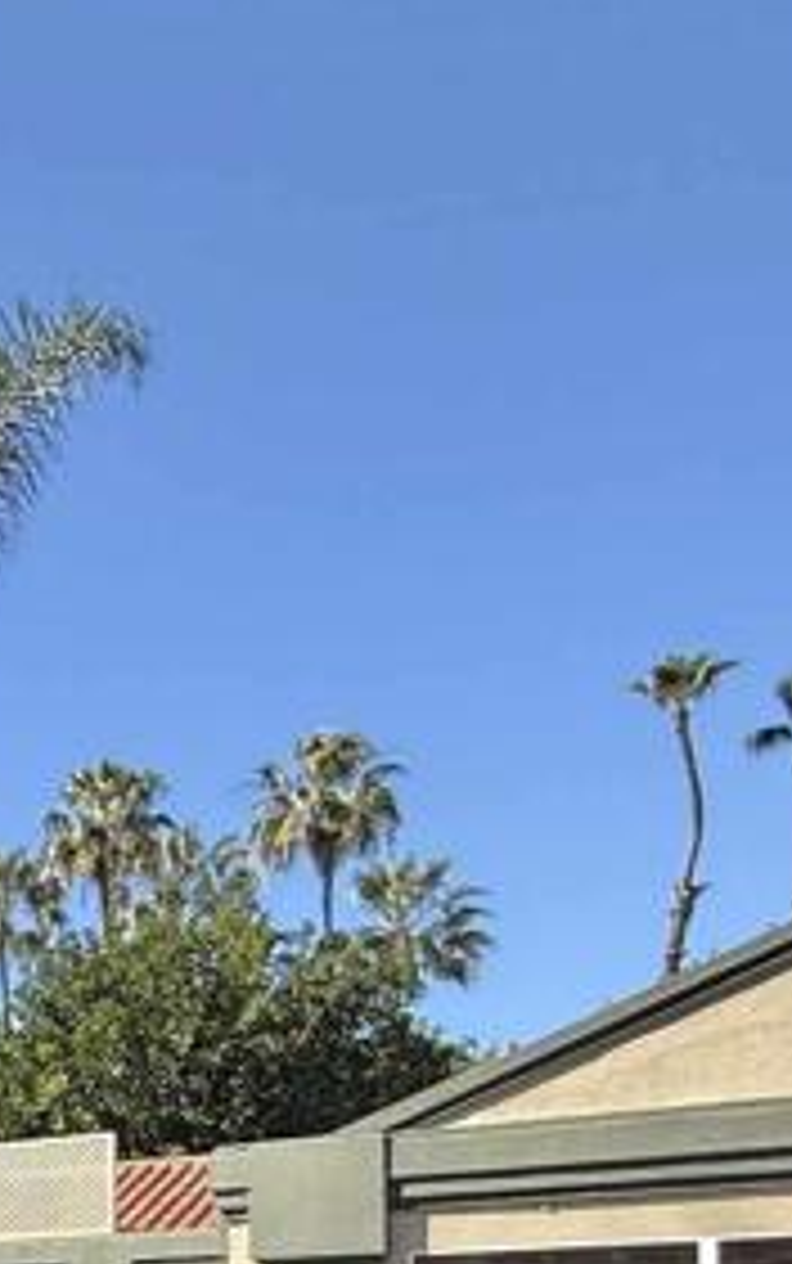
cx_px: -792
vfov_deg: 33.0
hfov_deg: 17.3
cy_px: 1381
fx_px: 1862
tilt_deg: -0.1
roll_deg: +0.6
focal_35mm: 54
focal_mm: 2.22
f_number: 2.2
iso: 50
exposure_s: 1/1017
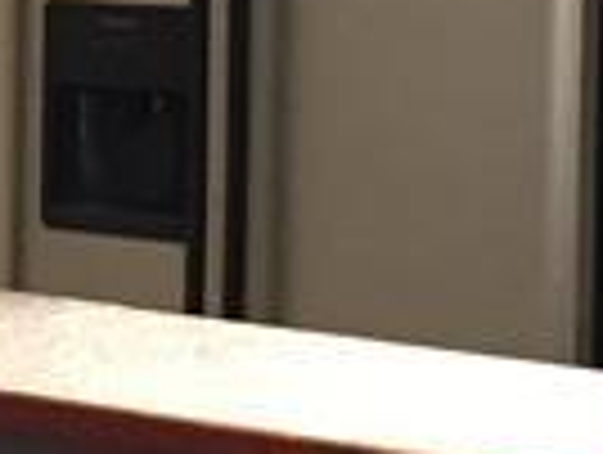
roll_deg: -1.7
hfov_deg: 8.8
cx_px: -202
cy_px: 4
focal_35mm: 221
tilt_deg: -3.9
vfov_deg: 6.7
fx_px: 3857
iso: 250
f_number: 2.2
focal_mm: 4.15
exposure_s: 1/20
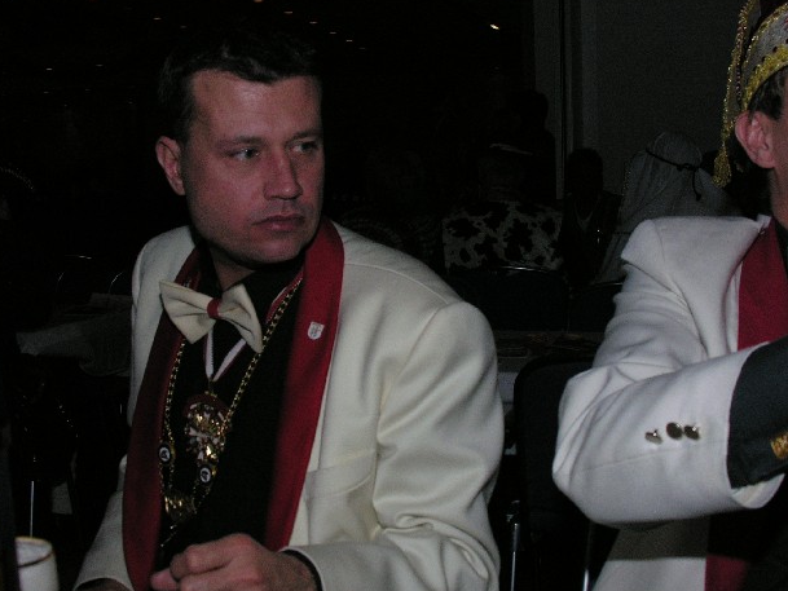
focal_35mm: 46
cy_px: 287
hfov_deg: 41.2
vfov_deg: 31.5
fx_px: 1047
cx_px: 396
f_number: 4
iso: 200
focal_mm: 8.9
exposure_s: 1/60.1
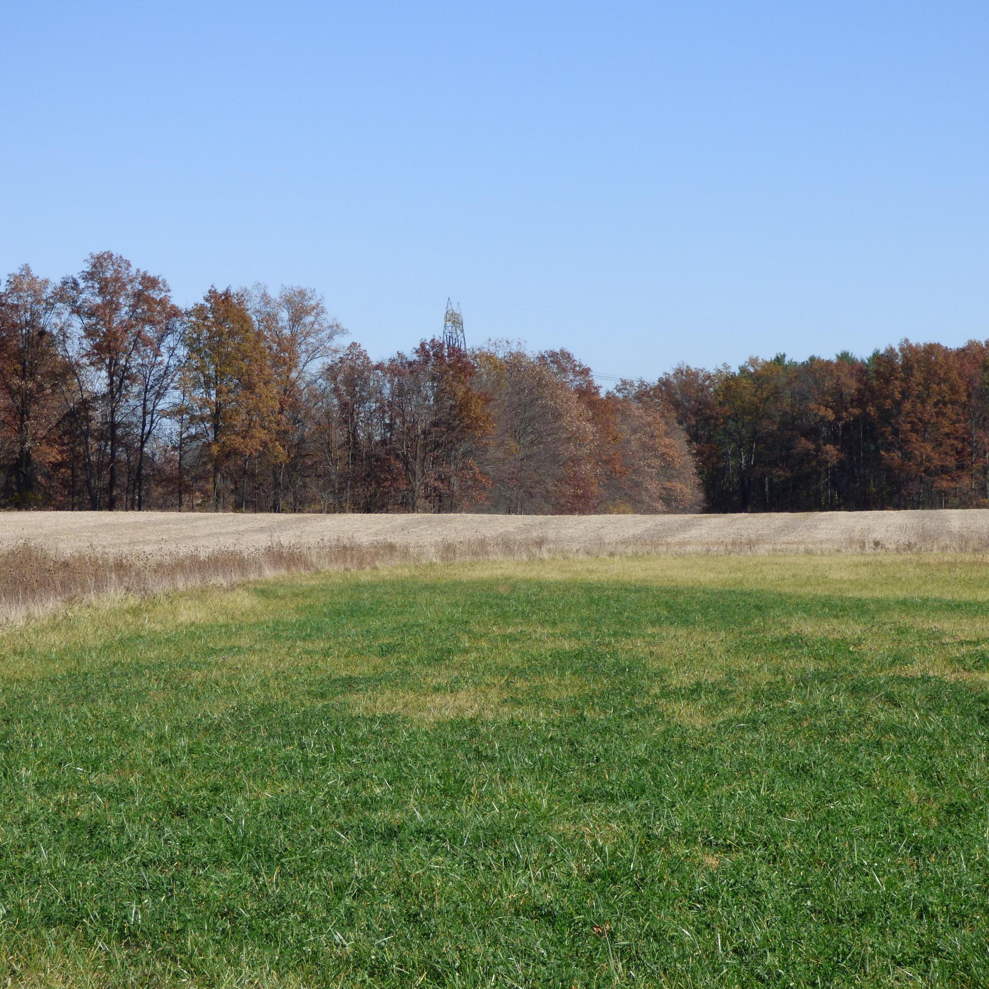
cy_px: 493
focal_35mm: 113
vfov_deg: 15.4
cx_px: 538
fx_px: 3653
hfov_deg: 15.4
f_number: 4.8
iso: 100
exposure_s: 1/640
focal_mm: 17.01
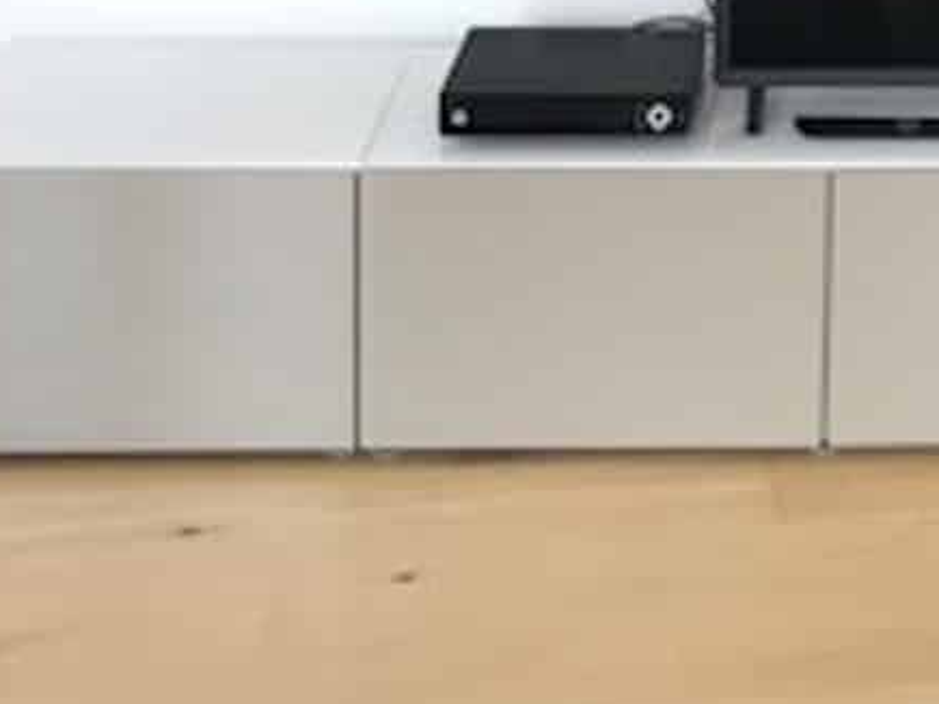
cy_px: -529
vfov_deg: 13.1
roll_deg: -2.0
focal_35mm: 103
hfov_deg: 18.0
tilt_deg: -9.6
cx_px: 1185
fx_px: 2793
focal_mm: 3.99
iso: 32
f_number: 1.8
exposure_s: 1/100
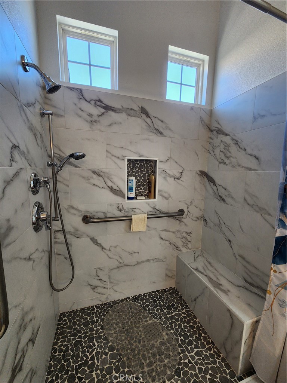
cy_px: 192
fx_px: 144
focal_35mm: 13
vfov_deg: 106.2
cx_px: 144
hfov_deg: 89.9
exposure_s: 1/60
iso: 160
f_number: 2.2
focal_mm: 2.2
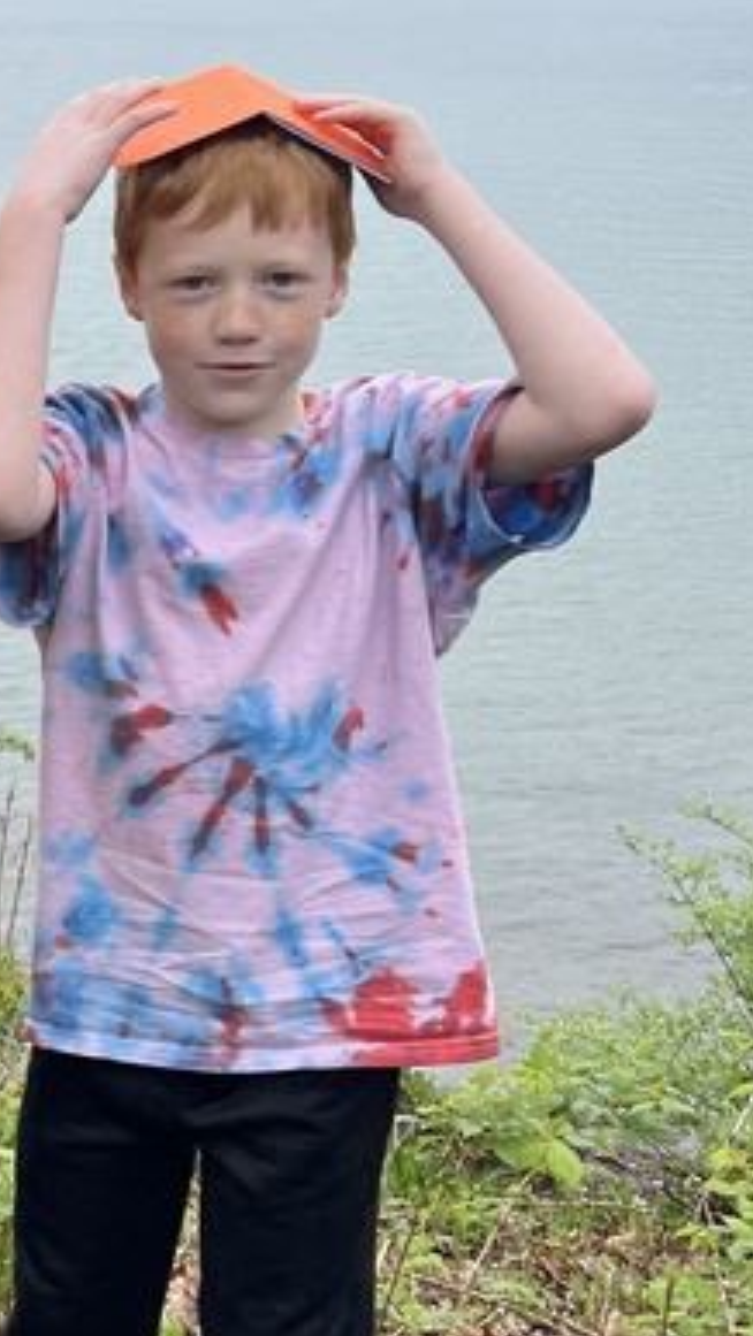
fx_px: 2659
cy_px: 708
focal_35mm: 75
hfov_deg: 14.9
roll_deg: +1.0
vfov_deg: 28.2
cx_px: -387
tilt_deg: -16.4
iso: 50
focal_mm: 5.7
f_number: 1.5
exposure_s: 1/1238
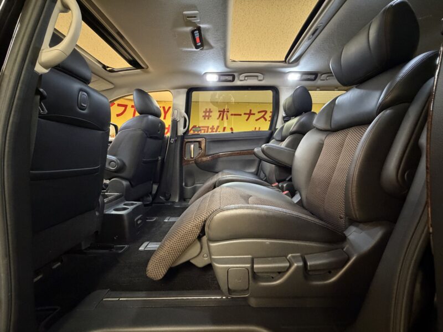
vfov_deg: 85.7
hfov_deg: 102.1
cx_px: 222
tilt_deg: -3.9
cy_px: 166
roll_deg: -1.2
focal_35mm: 14
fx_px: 179
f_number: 2.2
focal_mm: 2.22
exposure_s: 1/33
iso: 1250
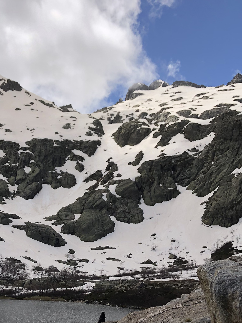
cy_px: 250
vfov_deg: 34.1
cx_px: 45
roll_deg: +0.1
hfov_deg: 26.0
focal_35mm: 55
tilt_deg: +3.1
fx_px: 513
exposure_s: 1/3690
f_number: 1.8
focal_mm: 4
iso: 20
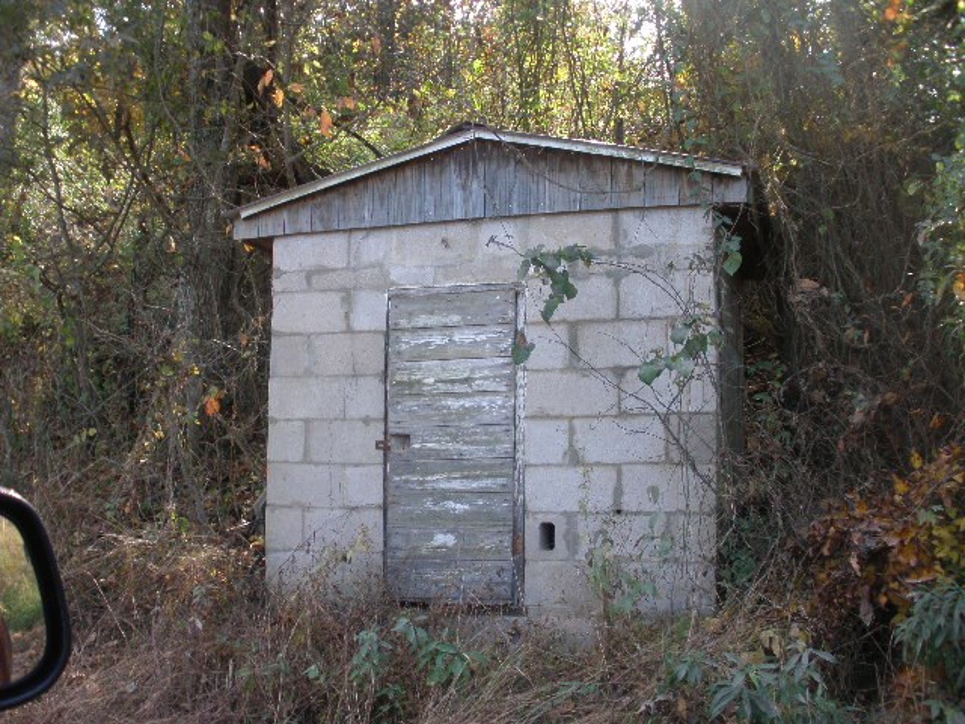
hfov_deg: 51.4
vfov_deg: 39.7
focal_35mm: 36
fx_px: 1004
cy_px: 362
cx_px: 482
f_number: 3.5
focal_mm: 6.3
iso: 64
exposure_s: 1/80
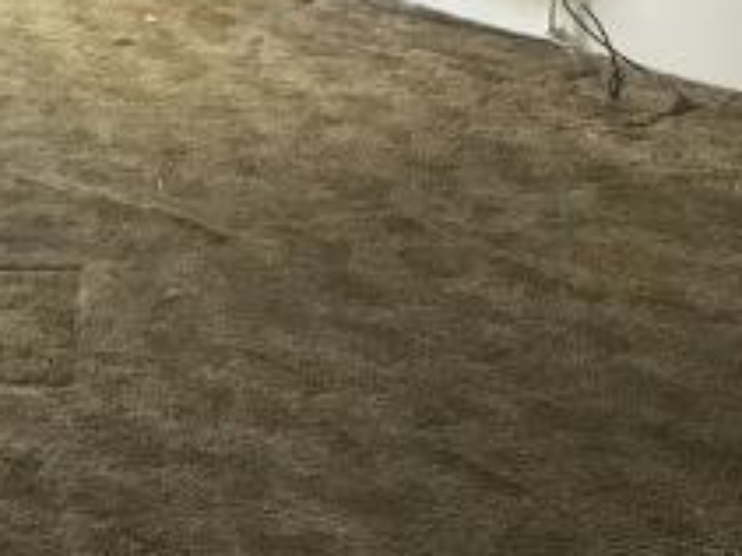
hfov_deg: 22.6
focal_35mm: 85
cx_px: 123
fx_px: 1821
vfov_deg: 16.3
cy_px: -204
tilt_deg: -7.6
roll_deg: -0.3
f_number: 1.8
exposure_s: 1/15
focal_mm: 3.99
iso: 64
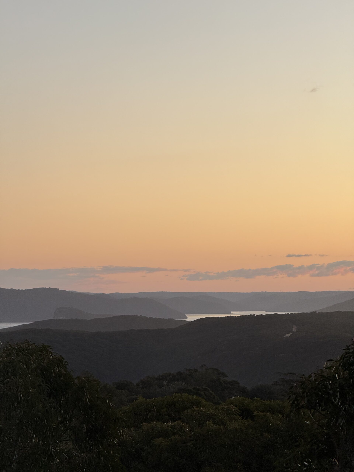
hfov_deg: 12.3
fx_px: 1636
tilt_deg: +2.1
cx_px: 177
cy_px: 236
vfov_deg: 16.4
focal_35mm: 120
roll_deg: -0.2
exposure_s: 1/114
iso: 50
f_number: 2.8
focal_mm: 15.66
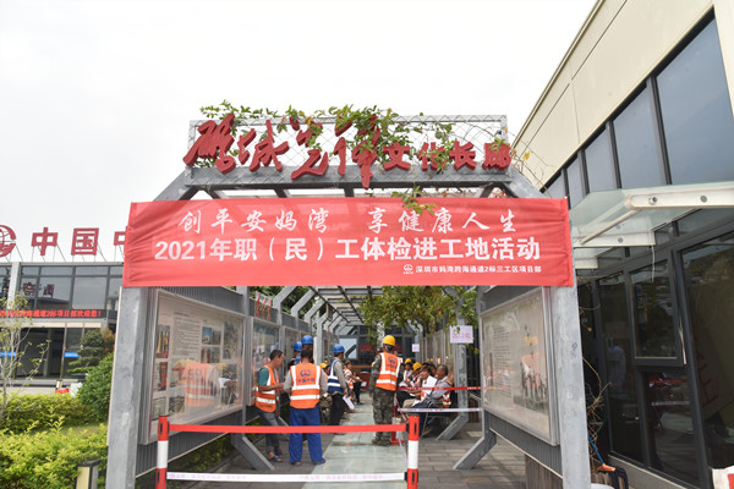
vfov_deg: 53.1
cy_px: 244
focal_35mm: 24
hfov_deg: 73.7
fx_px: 489
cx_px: 367
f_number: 10
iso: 800
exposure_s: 1/200
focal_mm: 24
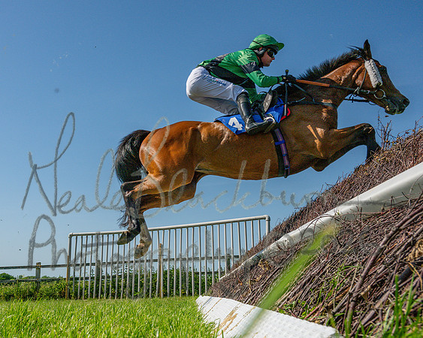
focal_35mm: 33
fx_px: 412
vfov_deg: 44.5
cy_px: 198
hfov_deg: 52.5
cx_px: 118
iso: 400
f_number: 9
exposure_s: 1/2000
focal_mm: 24
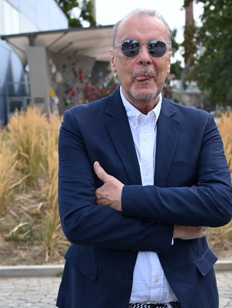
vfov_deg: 28.5
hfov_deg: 21.6
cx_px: 128
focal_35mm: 68
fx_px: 607
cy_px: 181
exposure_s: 1/1000
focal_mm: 51
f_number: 5.6
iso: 500
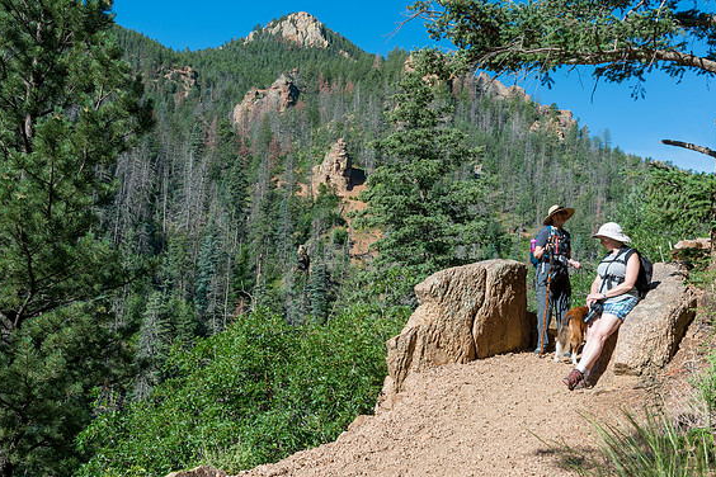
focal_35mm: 37
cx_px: 355
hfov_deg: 51.9
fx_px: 736
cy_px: 235
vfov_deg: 35.9
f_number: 13
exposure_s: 1/200
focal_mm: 36
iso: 280
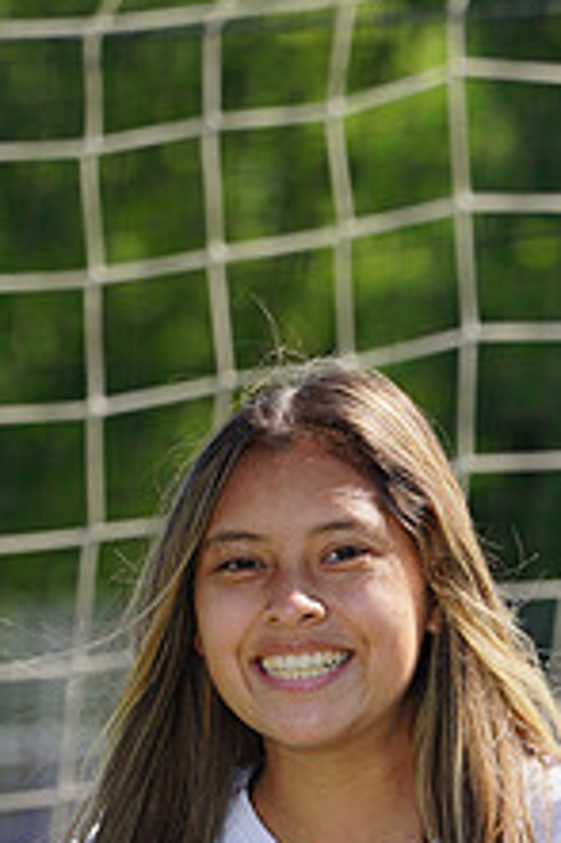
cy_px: 988
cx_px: 233
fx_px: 20437
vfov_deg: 2.4
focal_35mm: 873
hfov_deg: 1.6
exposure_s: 1/250
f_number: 11
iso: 200
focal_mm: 333
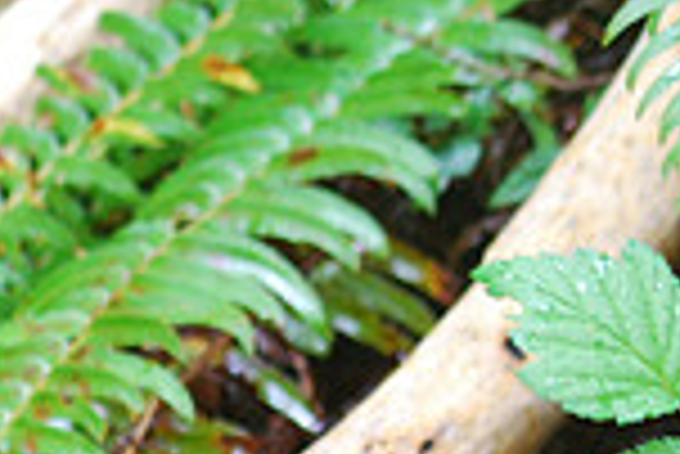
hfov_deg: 5.1
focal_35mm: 402
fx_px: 7600
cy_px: 854
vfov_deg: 3.4
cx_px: -423
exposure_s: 1/15
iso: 400
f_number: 4
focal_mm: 70
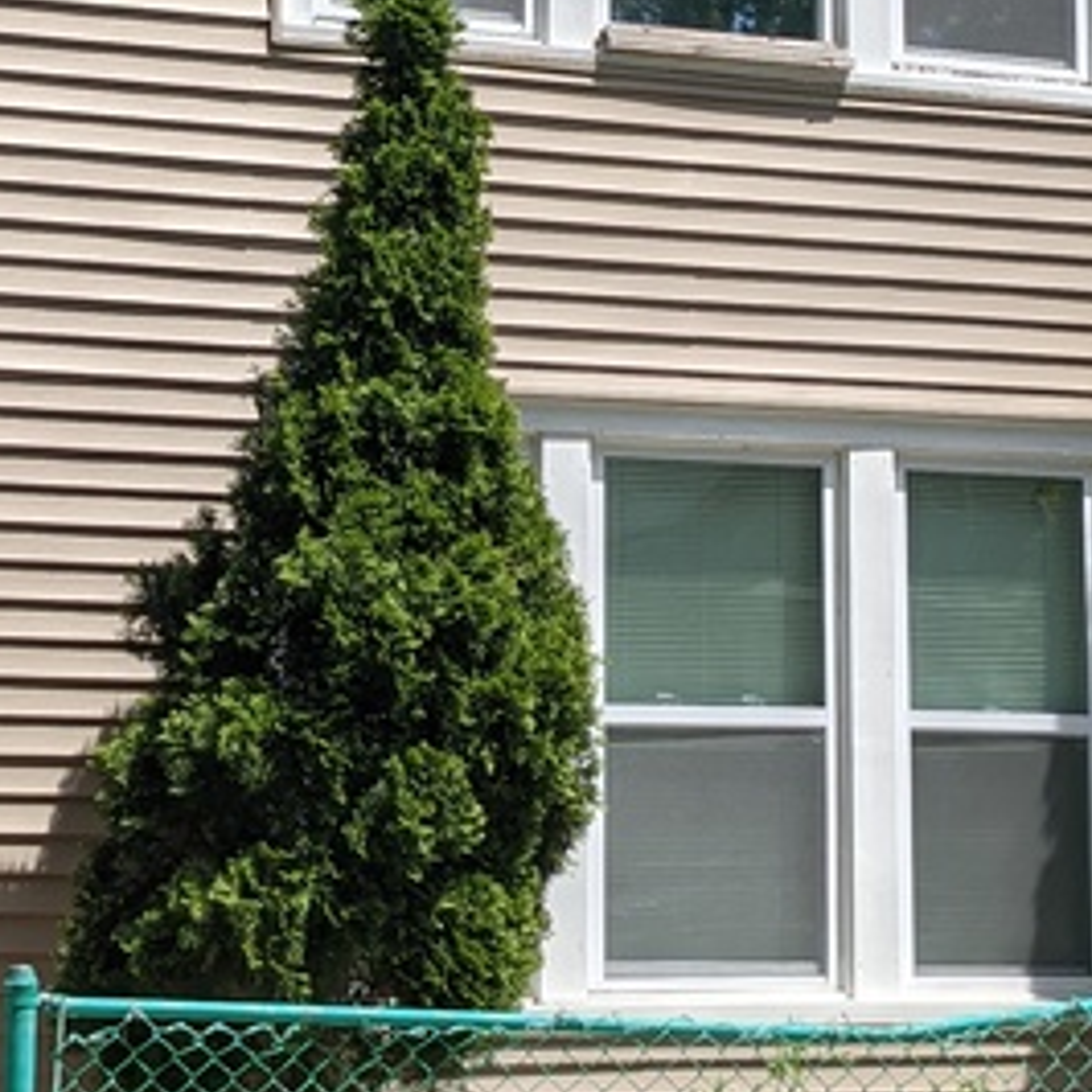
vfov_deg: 17.9
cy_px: 443
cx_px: 328
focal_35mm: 97
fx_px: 3462
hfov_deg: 17.9
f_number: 1.73
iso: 74
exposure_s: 1/3356
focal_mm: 4.38
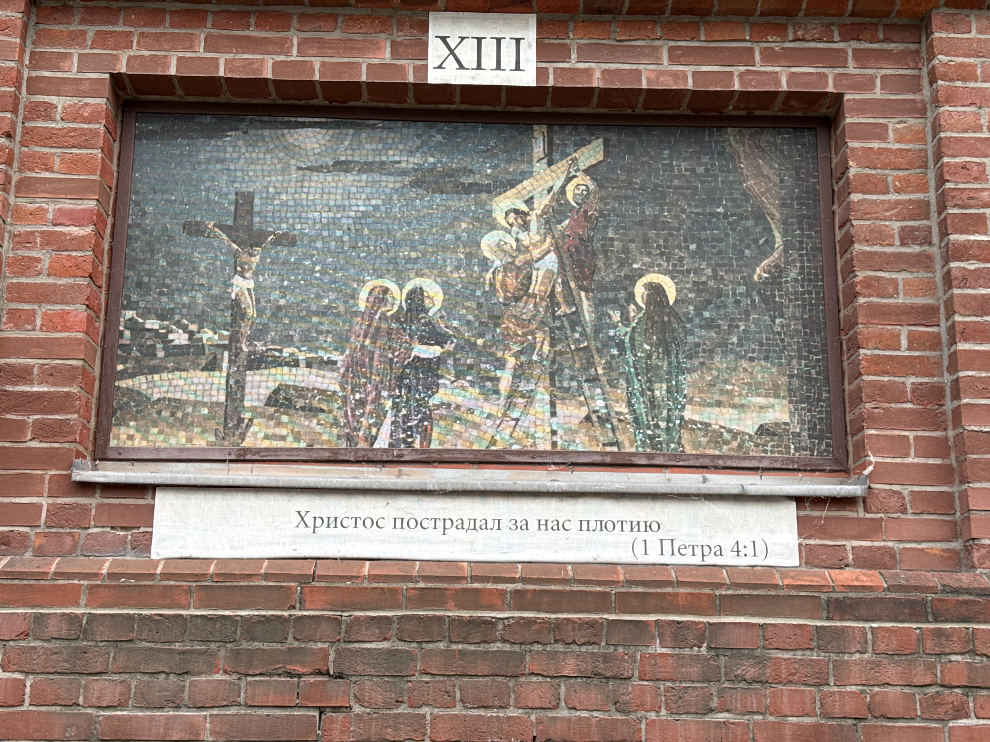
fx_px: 1373
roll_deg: -0.6
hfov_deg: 39.7
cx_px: 495
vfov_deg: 30.3
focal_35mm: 48
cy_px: 371
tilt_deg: +16.8
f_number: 1.78
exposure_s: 1/278
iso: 64
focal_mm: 6.76
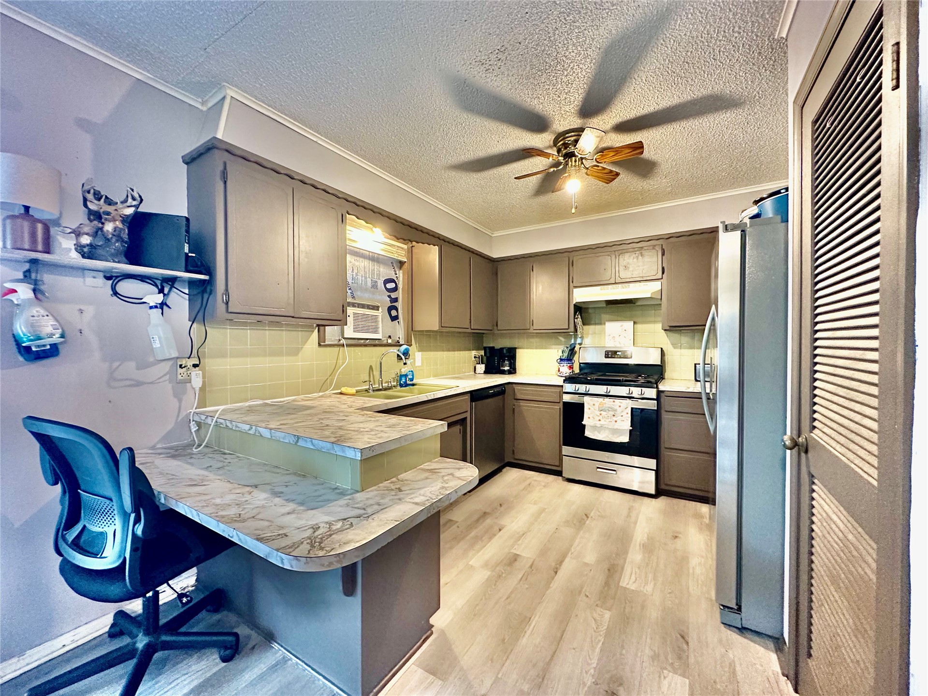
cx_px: 464
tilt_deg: +0.2
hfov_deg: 102.1
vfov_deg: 85.7
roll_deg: -0.1
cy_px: 348
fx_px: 375
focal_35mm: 14
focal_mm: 2.22
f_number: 2.2
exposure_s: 1/60
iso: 500
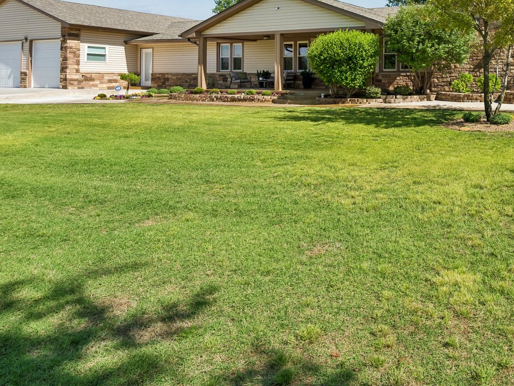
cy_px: 72
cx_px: 431
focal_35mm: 31
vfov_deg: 43.1
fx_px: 460
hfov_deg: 53.3
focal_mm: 16
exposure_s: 1/500
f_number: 8
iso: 200
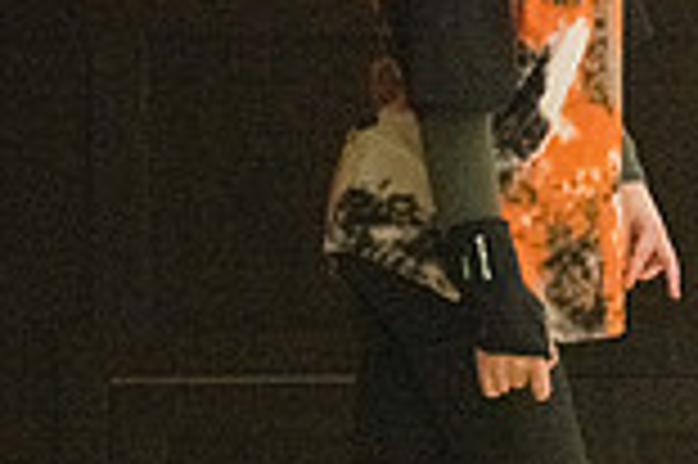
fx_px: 9064
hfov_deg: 4.4
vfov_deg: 2.9
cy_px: 318
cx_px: 1184
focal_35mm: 468
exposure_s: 1/1000
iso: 10000
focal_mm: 125
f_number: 4.5
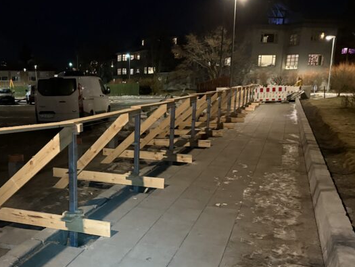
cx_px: 99
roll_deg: +0.2
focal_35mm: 38
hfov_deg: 47.6
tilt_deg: -12.6
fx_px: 390
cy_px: 165
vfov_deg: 37.5
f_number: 1.6
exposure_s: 1/25
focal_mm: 5.96
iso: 800
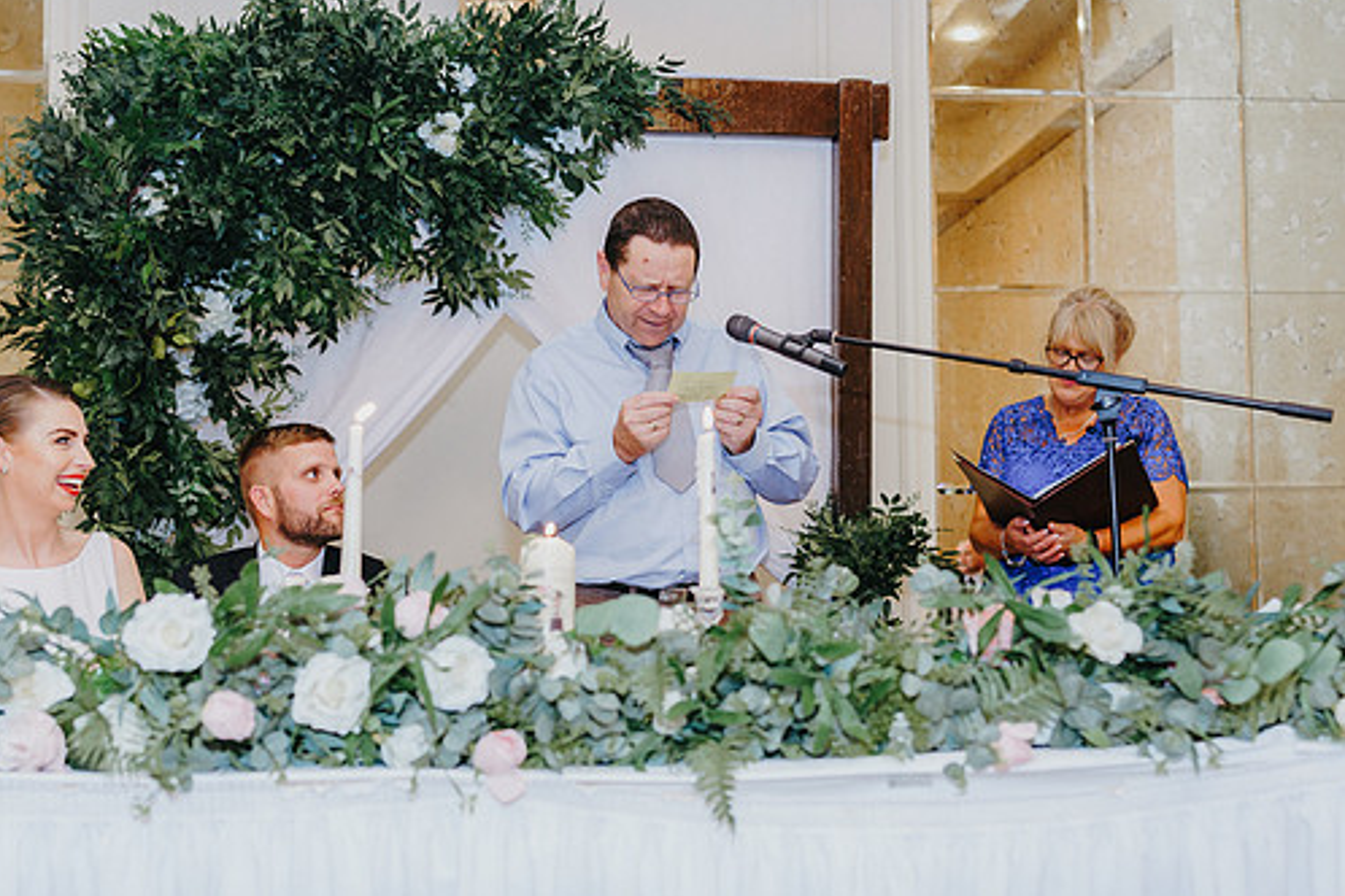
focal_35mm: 43
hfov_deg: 45.4
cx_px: 621
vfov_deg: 31.2
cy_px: 503
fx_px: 1606
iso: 1000
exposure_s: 1/200
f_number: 2.2
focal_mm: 35
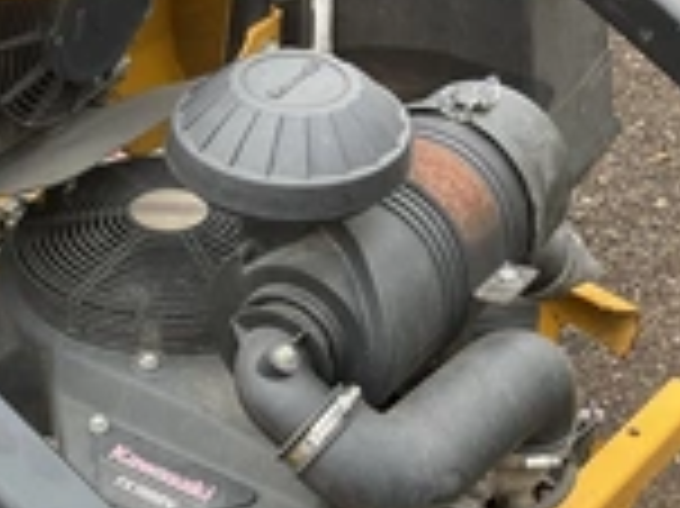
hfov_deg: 24.7
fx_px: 1511
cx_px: 90
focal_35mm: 77
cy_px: 499
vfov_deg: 18.6
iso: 20
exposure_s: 1/240
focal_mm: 3
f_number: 1.8
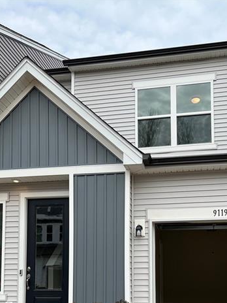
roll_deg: +0.5
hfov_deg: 33.6
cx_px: 121
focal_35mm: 43
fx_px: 376
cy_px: 249
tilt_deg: +5.4
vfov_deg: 41.6
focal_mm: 5.7
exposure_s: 1/2457
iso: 50
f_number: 1.5
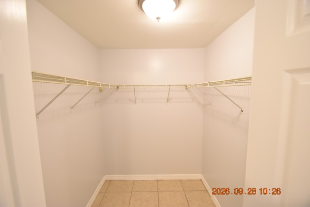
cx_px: 155
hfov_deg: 100.4
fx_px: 129
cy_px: 104
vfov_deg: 77.3
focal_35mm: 15
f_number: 3.5
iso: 900
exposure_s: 1/60
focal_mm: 10
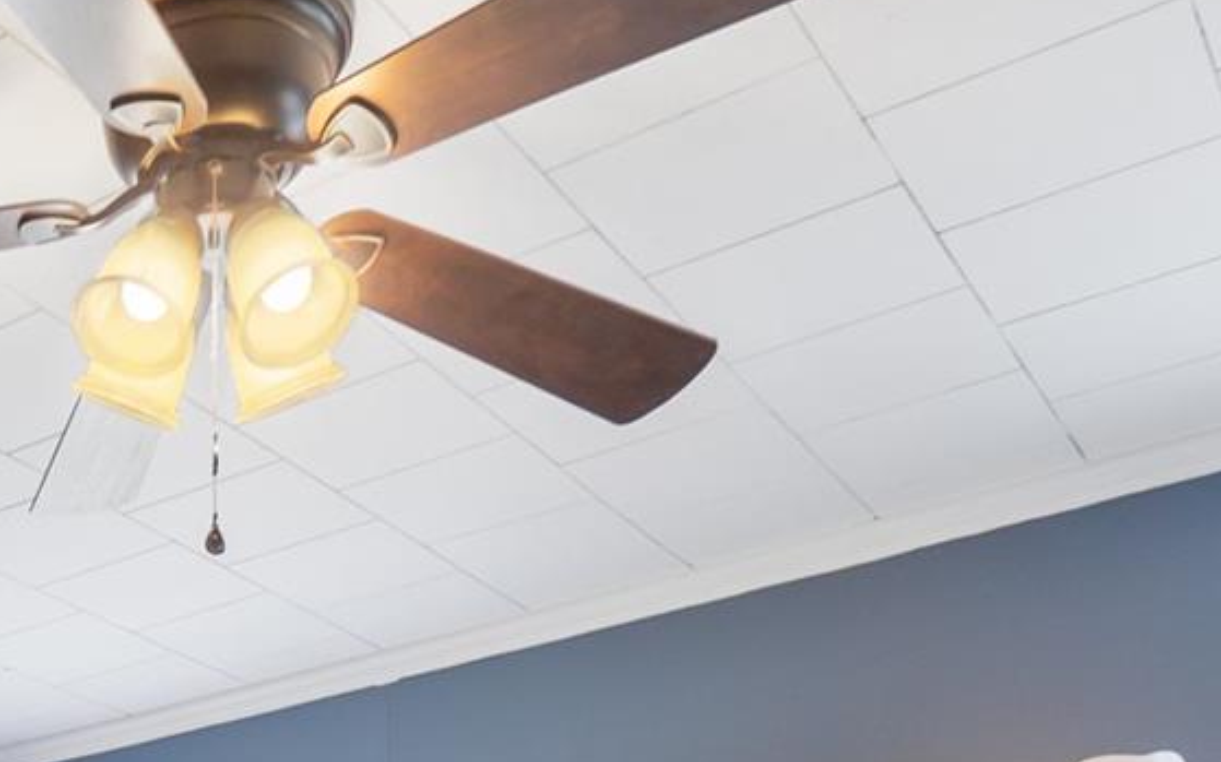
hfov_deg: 32.6
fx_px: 1863
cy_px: 1390
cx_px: -70
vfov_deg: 18.1
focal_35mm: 56
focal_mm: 10
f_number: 4.5
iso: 320
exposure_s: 1/30
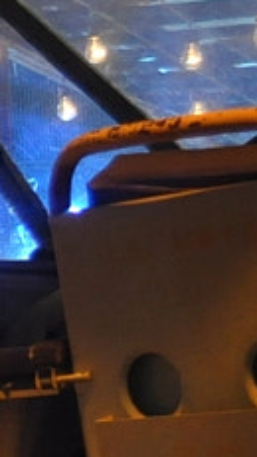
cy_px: 719
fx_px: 3682
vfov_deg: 7.0
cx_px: -933
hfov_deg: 3.7
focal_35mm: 304
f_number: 4.5
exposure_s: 1/5
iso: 800
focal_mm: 28
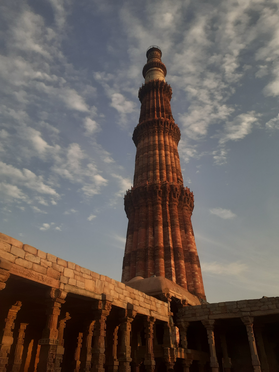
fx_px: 290
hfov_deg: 51.4
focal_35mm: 27
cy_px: 186
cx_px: 140
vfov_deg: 65.3
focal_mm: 3.6
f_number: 1.9
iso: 40
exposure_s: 1/1188
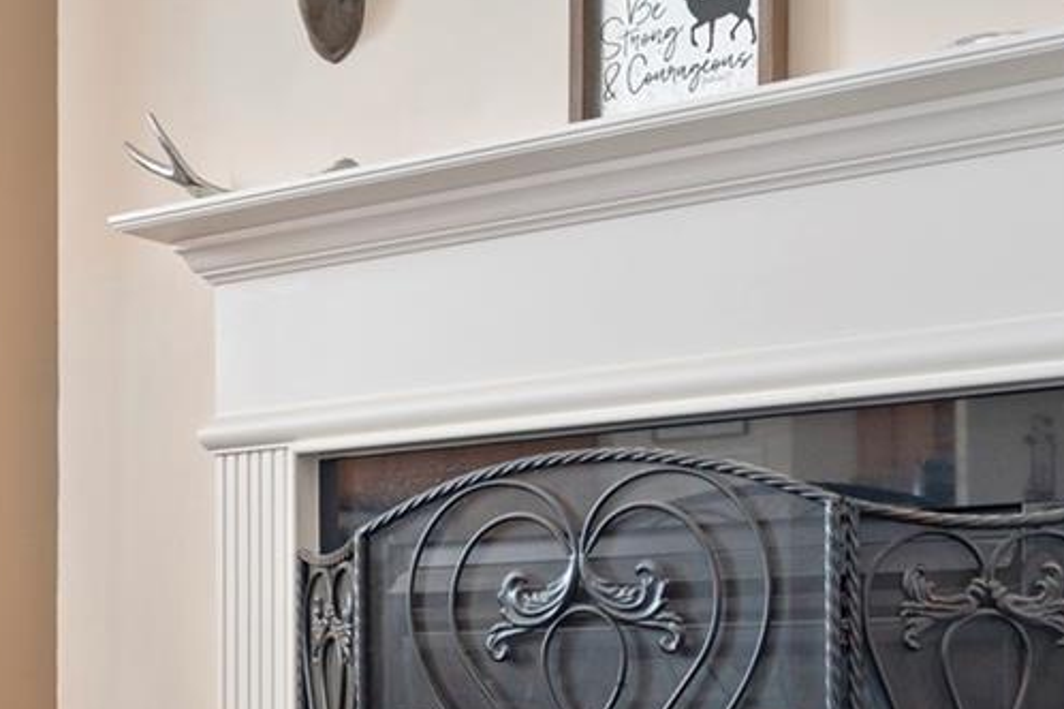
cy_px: 712
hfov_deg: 28.0
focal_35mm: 72
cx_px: 412
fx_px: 2128
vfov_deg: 18.4
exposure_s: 1/10
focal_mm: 35
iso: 320
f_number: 4
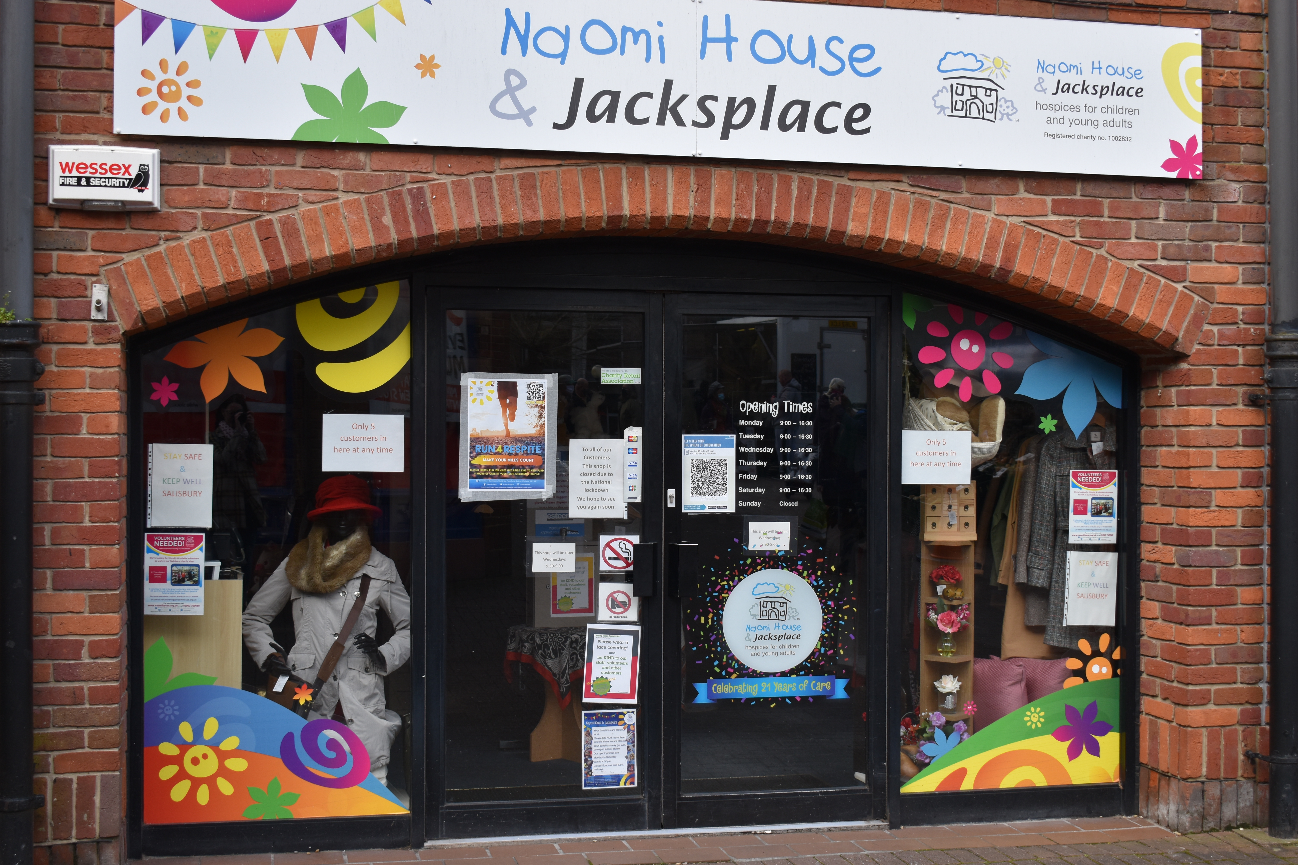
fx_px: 1731
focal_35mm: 48
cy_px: 432
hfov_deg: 41.1
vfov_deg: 28.1
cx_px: 649
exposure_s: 1/250
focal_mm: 32
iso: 200
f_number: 5.6
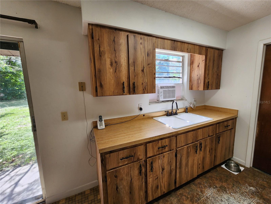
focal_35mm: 13
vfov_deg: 89.9
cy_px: 102
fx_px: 102
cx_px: 136
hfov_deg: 106.2
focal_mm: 2.2
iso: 100
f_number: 2.2
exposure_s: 1/120
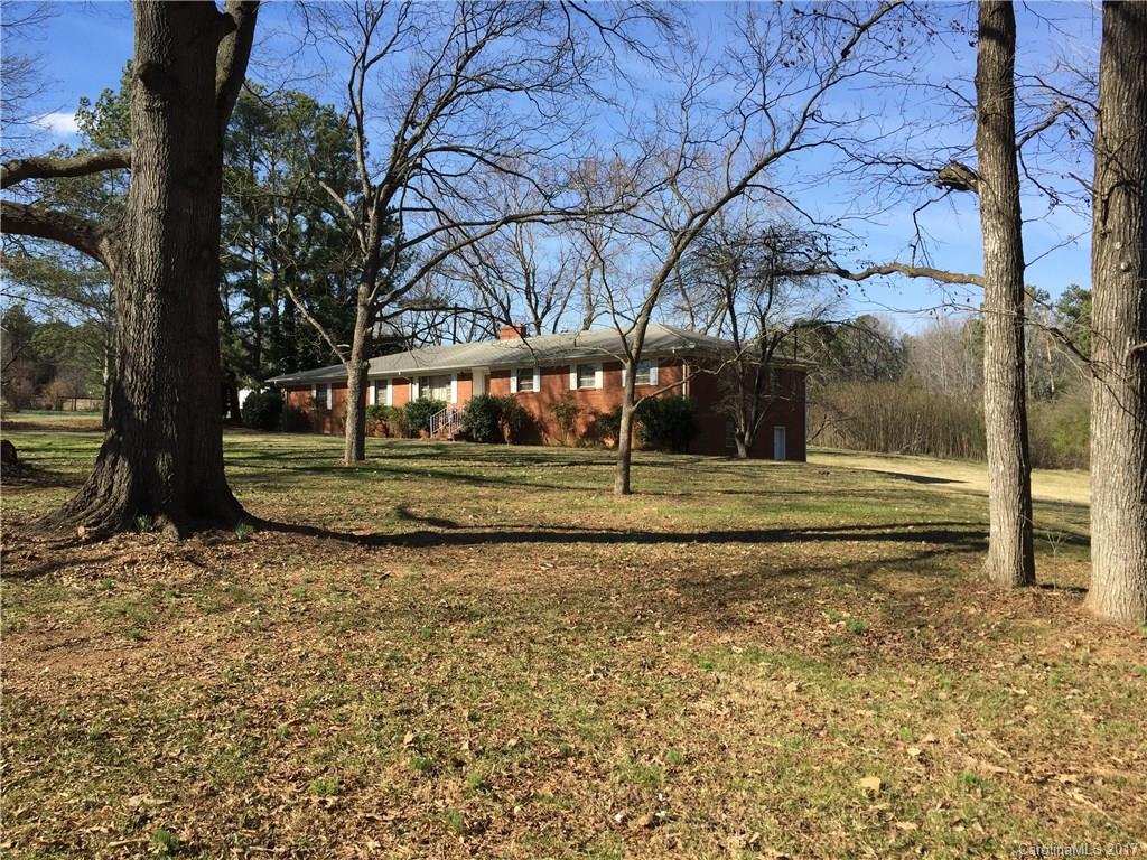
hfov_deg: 61.7
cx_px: 574
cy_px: 430
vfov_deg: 48.2
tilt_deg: -0.7
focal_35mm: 29
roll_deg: -0.7
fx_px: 961
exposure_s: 1/1319
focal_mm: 4.15
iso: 32
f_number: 2.2
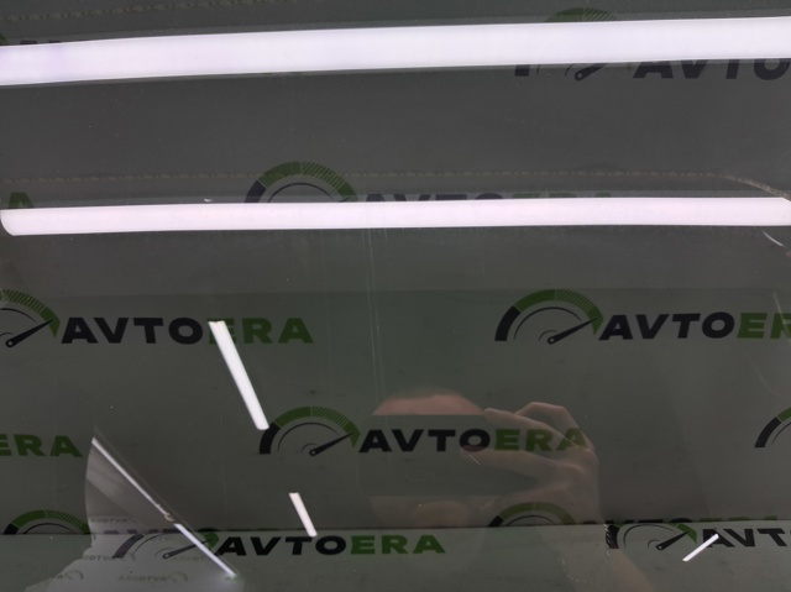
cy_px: 296
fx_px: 617
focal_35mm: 27
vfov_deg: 51.3
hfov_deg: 65.4
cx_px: 396
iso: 50
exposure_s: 1/50
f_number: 1.8
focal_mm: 4
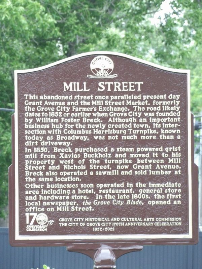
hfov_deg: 4.1
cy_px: 134
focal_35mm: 363
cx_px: 101
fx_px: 2824
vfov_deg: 5.5
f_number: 4.2
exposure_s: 1/50
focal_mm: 65.2
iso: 790
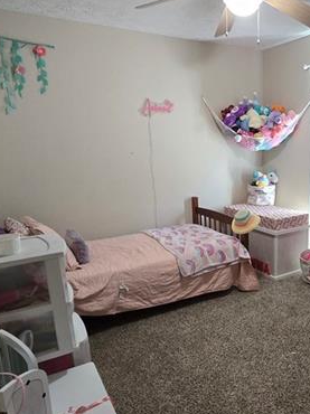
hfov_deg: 49.1
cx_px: 236
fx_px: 323
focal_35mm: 27
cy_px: 232
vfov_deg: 65.1
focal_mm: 2.2
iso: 800
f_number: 2.2
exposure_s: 1/60
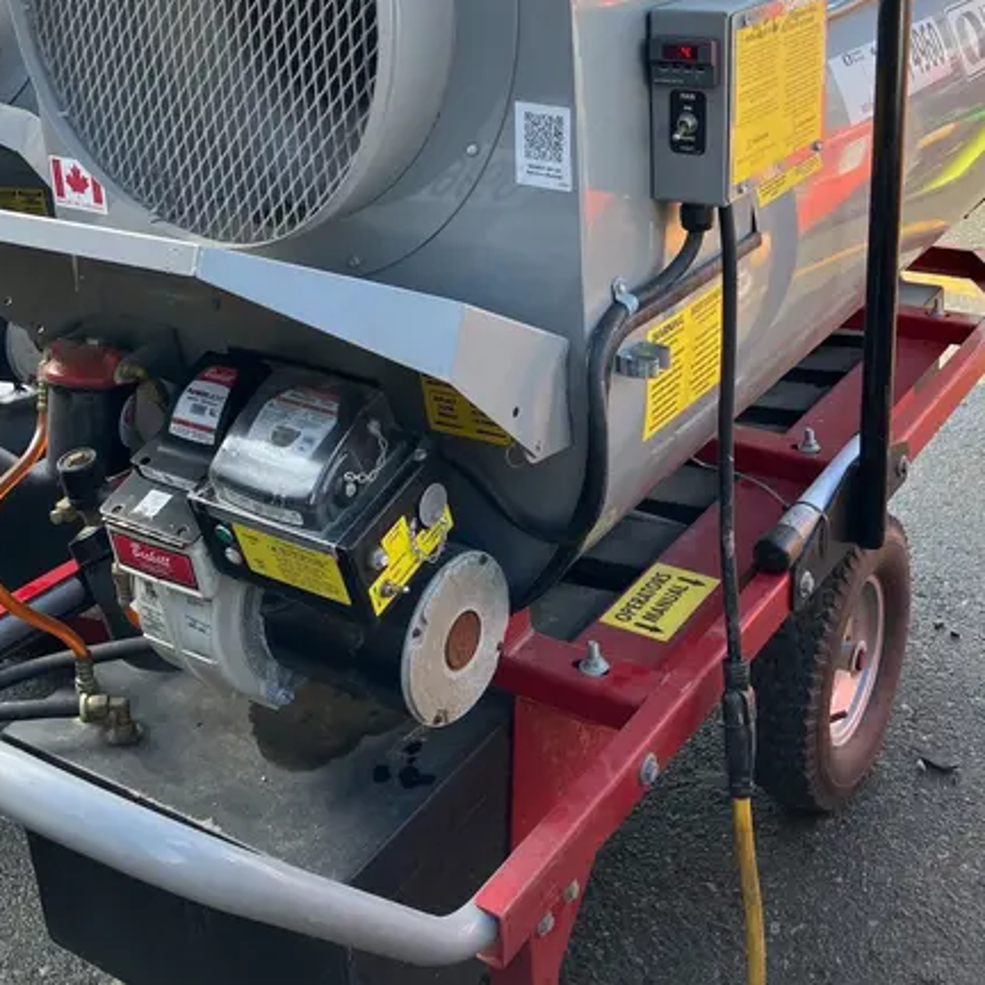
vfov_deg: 39.4
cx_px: 511
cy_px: 300
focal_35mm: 42
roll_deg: +4.4
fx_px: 1352
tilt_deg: -18.1
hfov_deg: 40.0
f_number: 1.8
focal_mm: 3.99
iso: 25
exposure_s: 1/225
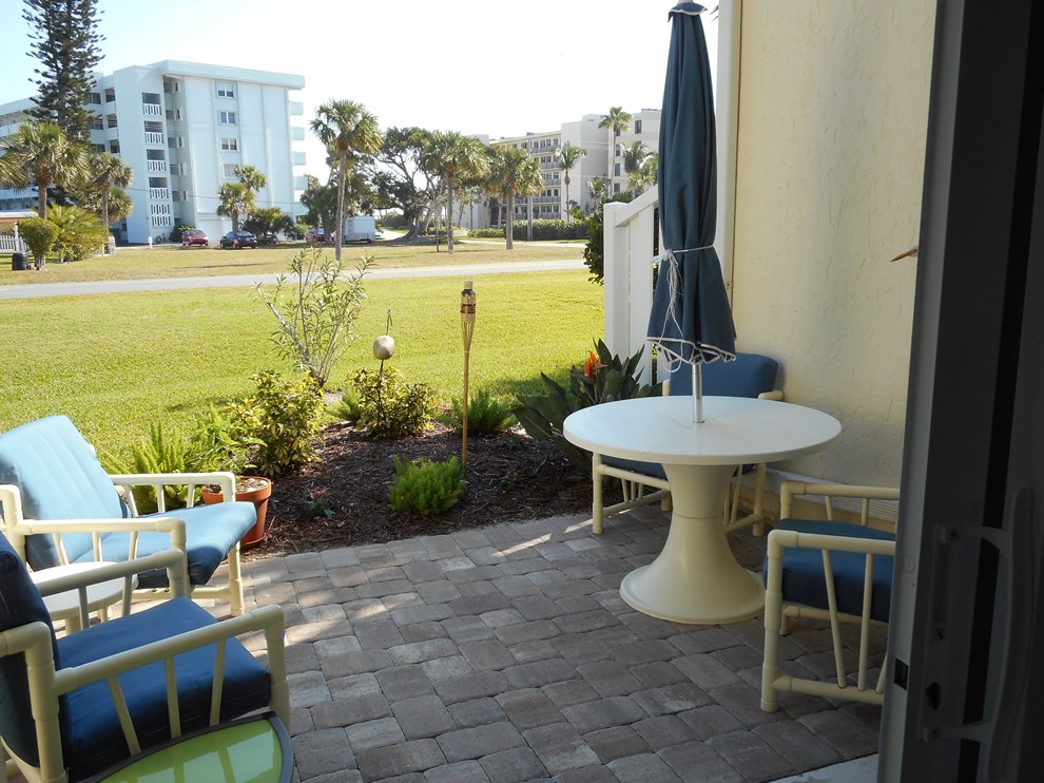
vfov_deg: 46.8
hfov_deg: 60.0
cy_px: 400
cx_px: 515
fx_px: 905
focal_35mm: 30
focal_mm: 5.2
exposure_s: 1/250
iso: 80
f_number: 4
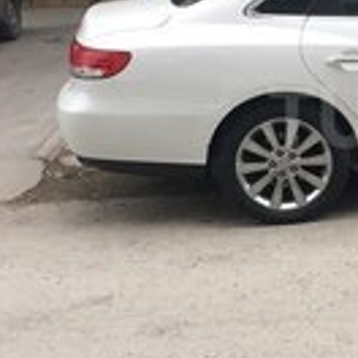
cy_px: 117
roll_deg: +1.1
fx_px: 1123
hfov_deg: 17.0
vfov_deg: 18.1
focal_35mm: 96
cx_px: 477
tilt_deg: -10.7
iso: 40
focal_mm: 4.15
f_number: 2.2
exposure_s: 1/33
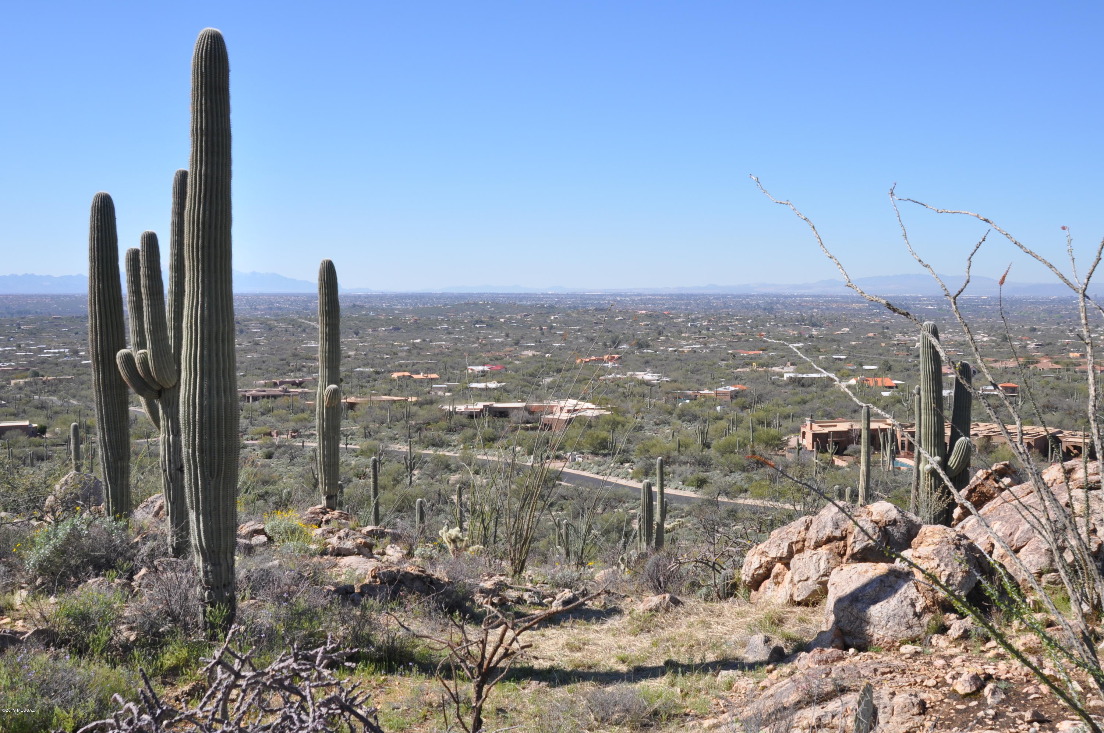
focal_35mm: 36
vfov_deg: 36.8
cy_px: 366
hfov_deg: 53.2
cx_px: 552
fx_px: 1103
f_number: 9
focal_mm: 24
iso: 200
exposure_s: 1/320
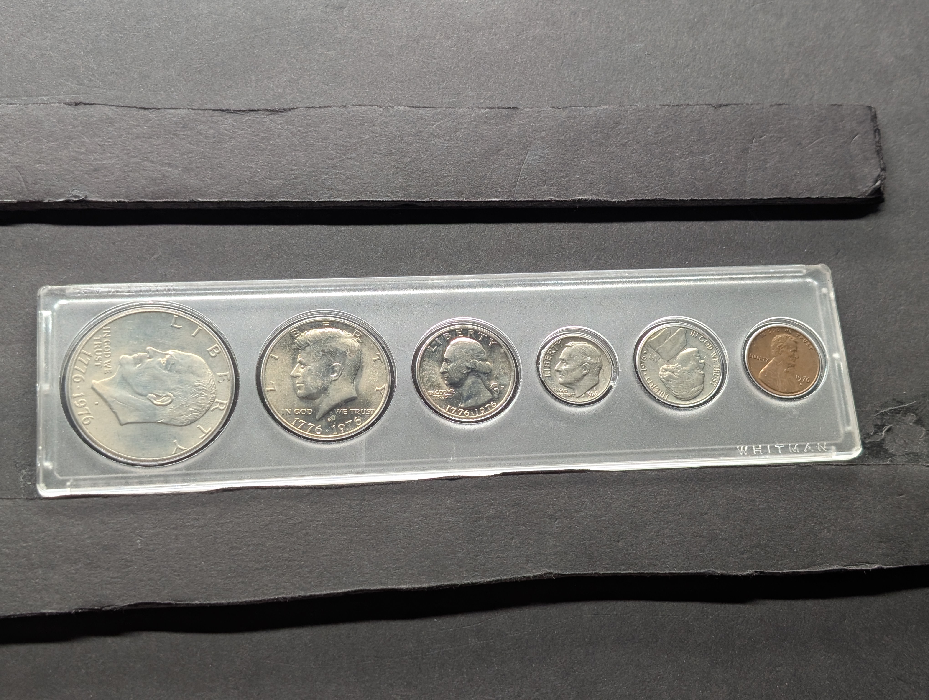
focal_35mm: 49
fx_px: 1317
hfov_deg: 38.9
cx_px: 464
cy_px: 350
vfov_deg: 29.7
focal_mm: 6.9
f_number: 1.68
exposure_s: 1/116
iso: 119
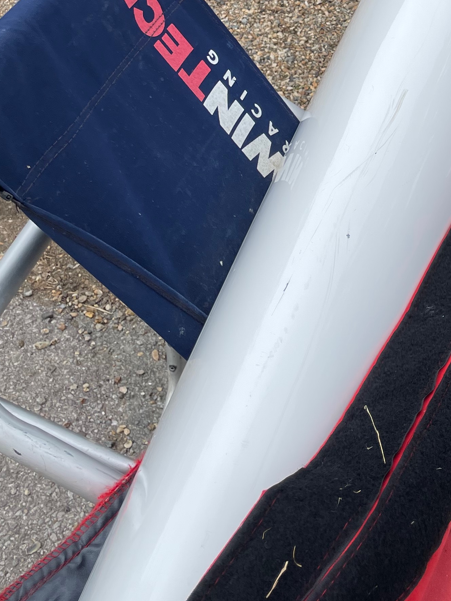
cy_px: -3
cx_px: 420
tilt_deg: -25.5
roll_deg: -3.6
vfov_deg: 30.4
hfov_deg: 24.0
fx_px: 1025
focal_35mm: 59
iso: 32
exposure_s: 1/2353
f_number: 1.6
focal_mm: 4.2
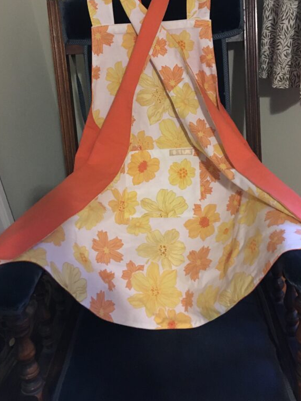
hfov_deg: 36.8
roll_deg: +7.0
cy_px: 150
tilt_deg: -31.3
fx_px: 452
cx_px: 163
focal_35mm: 39
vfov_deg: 47.4
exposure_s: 1/17
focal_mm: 4.15
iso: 400
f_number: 2.2
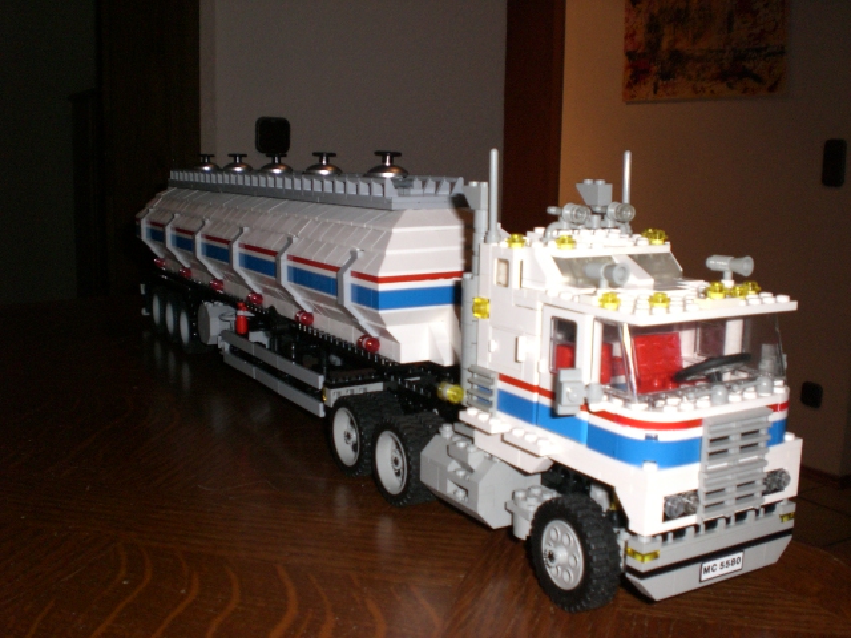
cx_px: 426
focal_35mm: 38
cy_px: 319
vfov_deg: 37.7
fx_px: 934
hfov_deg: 49.0
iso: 200
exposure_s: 1/60
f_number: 3.1
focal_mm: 6.3
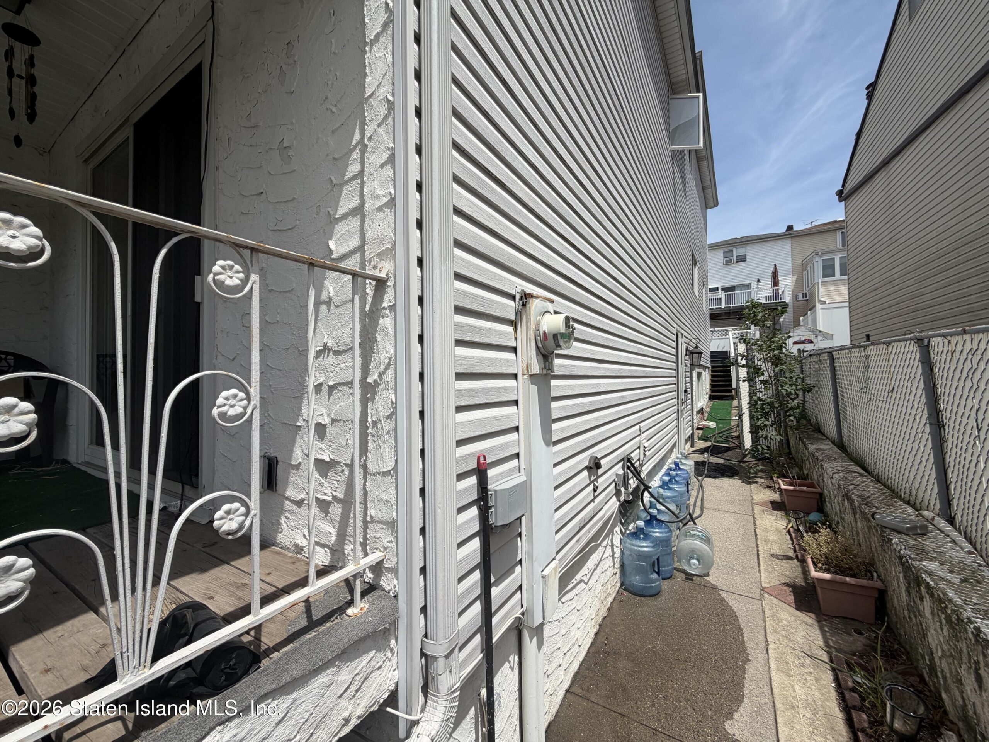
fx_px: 400
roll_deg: +0.4
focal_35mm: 14
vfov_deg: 85.7
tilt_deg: +1.4
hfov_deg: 102.1
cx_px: 494
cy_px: 371
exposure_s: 1/1534
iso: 25
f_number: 2.2
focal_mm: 2.22
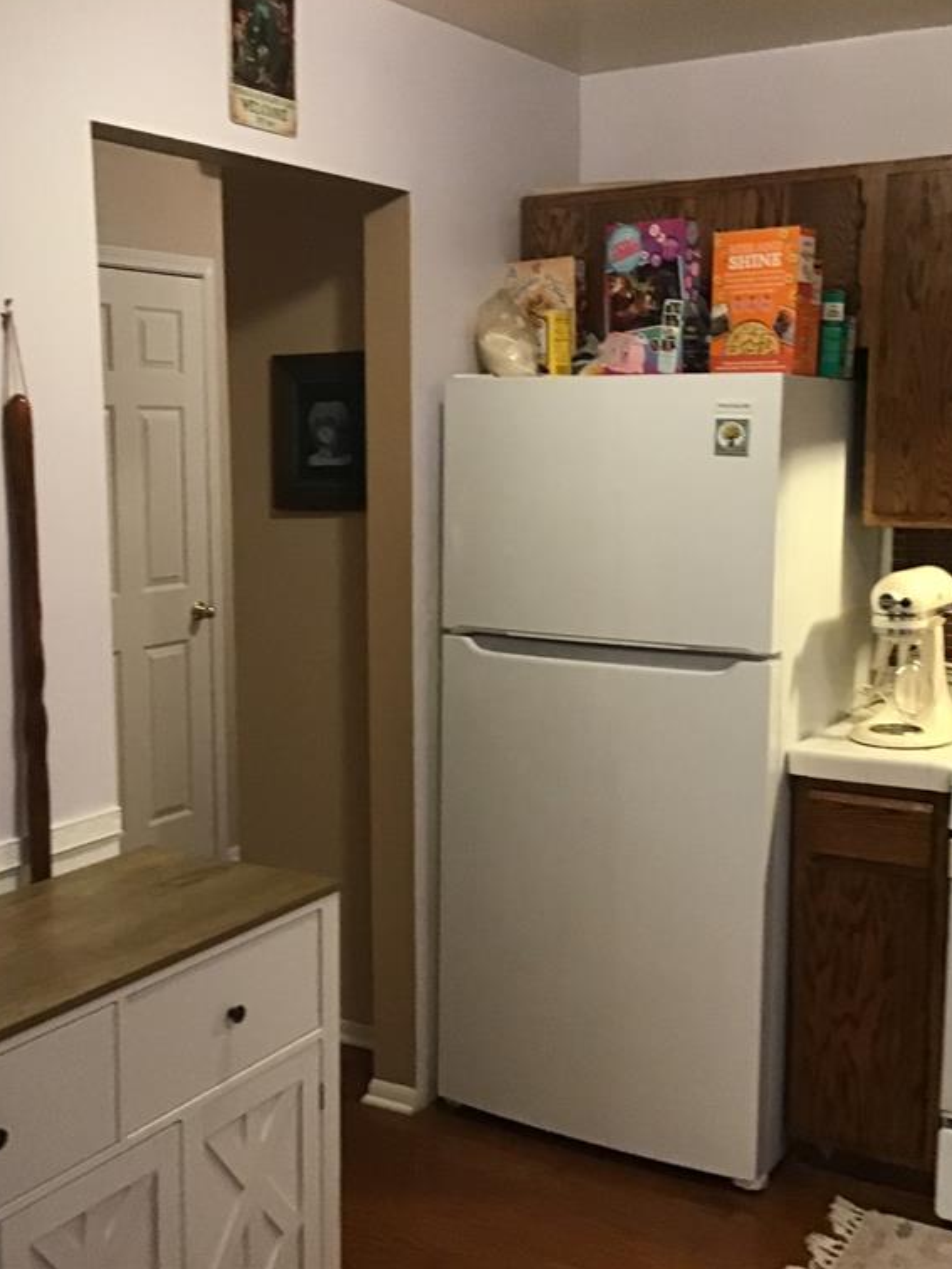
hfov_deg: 34.3
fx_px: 1540
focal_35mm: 42
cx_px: 437
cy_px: 626
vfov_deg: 44.8
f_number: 2.4
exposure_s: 1/24
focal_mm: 3.3
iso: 200
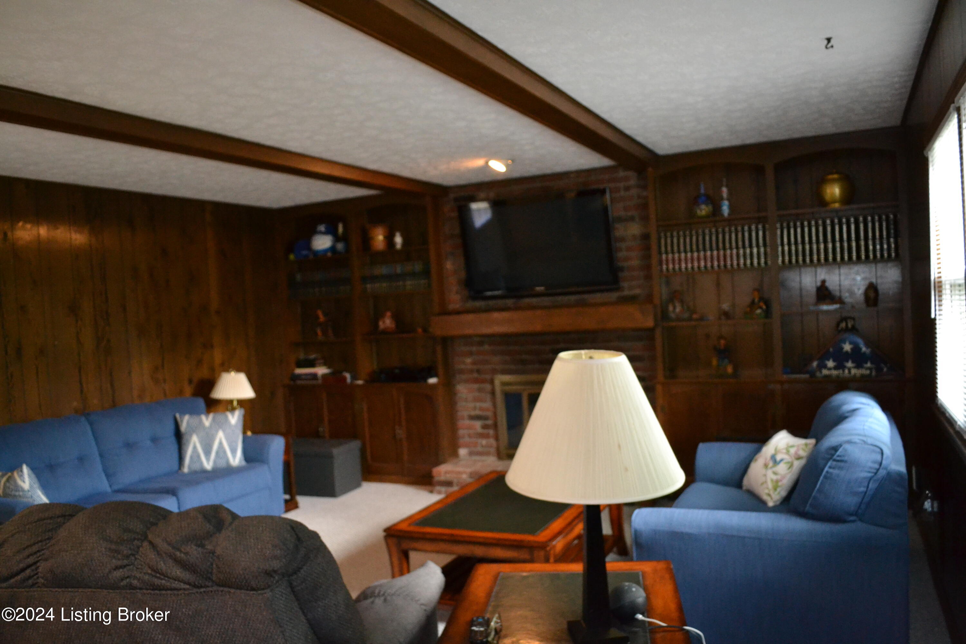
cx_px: 483
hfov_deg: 67.4
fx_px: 724
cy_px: 322
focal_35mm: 27
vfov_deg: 47.9
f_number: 3.5
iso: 2500
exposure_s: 1/60
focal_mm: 18
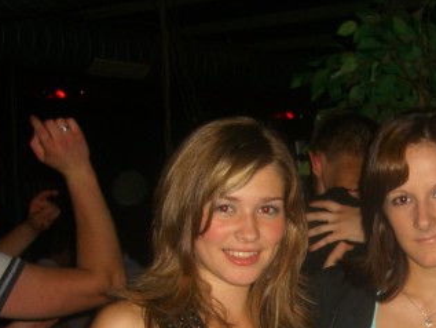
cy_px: 298
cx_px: 370
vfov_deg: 20.0
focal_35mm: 72
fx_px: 907
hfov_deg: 26.3
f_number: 2.8
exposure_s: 1/60
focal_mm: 7.9
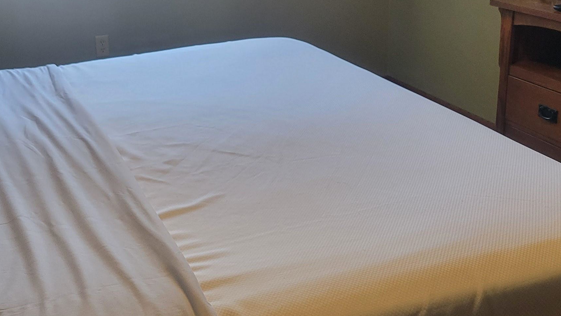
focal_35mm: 51
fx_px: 759
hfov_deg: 40.3
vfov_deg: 23.2
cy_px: 67
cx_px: 214
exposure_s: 1/120
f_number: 1.8
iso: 250
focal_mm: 5.4
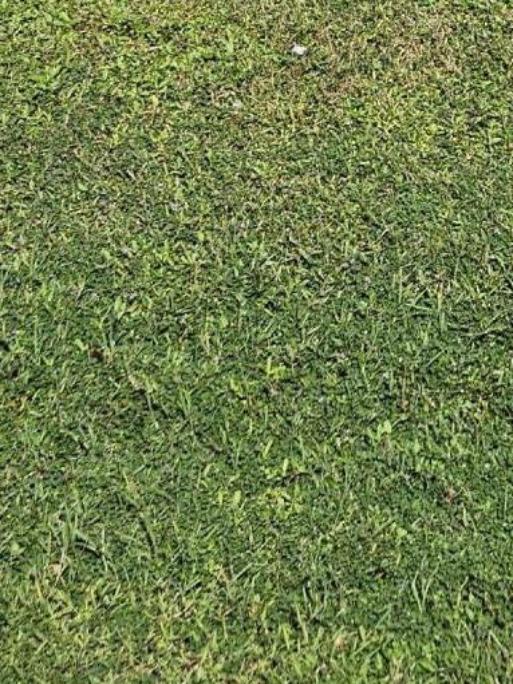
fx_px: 1779
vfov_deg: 18.8
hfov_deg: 16.4
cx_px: 319
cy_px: -381
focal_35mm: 90
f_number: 1.8
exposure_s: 1/3273
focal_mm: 5.4
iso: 25
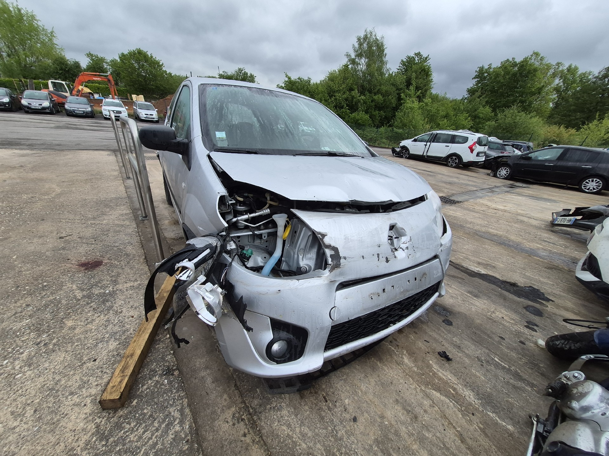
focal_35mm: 13
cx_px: 304
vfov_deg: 89.9
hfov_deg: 106.2
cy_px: 228
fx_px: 229
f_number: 2.2
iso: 40
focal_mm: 1.74
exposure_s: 1/417
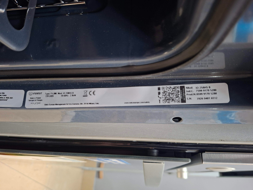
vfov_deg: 58.9
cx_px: 126
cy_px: 95
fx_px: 168
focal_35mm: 23
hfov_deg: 73.9
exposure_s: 1/33
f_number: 1.8
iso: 320
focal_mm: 5.54
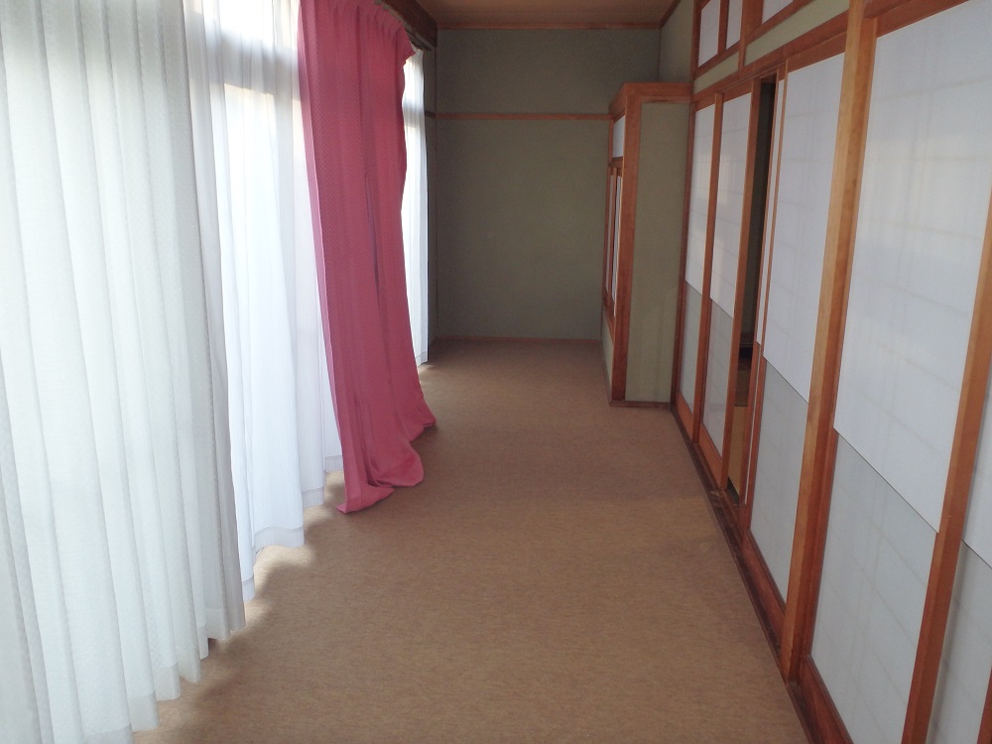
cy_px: 372
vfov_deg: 49.7
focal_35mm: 28
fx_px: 802
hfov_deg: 63.4
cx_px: 496
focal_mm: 5
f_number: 3.9
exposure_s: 1/50
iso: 200
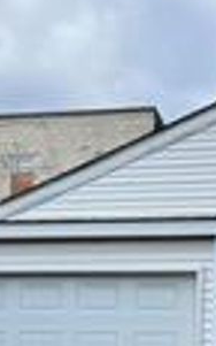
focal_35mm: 61
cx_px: 210
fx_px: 575
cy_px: 330
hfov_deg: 20.7
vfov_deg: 31.4
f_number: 1.6
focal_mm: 5.1
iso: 50
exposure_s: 1/1957
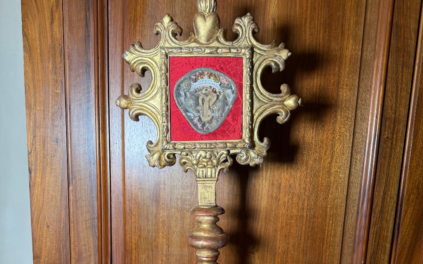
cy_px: 222
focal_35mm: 34
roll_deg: -2.8
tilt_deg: -11.0
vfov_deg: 35.7
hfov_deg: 56.7
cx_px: 212
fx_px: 392
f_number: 1.78
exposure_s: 1/118
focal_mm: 6.76
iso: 160
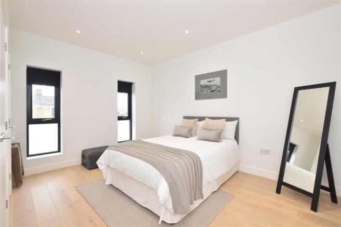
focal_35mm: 15
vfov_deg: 77.3
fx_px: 142
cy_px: 114
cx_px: 170
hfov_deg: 100.4
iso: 500
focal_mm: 10
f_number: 9
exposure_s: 1/25
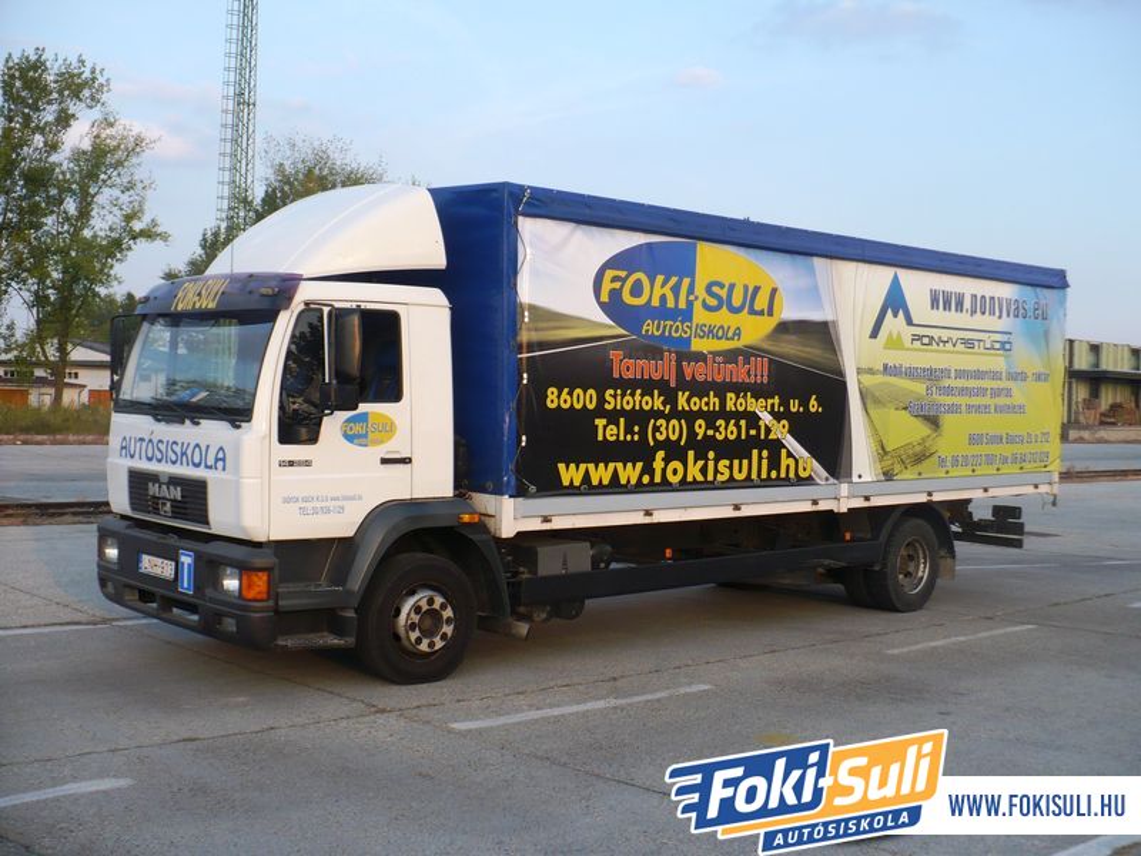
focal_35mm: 42
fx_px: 1384
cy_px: 428
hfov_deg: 44.8
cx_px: 570
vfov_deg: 34.3
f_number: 2.9
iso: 100
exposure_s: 1/320
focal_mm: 7
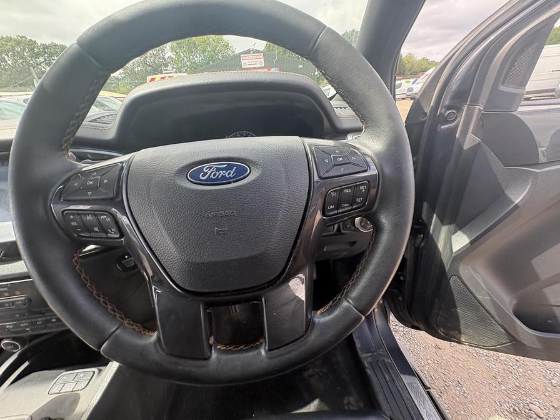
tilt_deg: -25.6
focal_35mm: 14
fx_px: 226
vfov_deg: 85.7
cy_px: 210
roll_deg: +2.0
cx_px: 280
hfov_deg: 102.1
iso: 64
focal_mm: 2.22
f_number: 2.2
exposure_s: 1/140
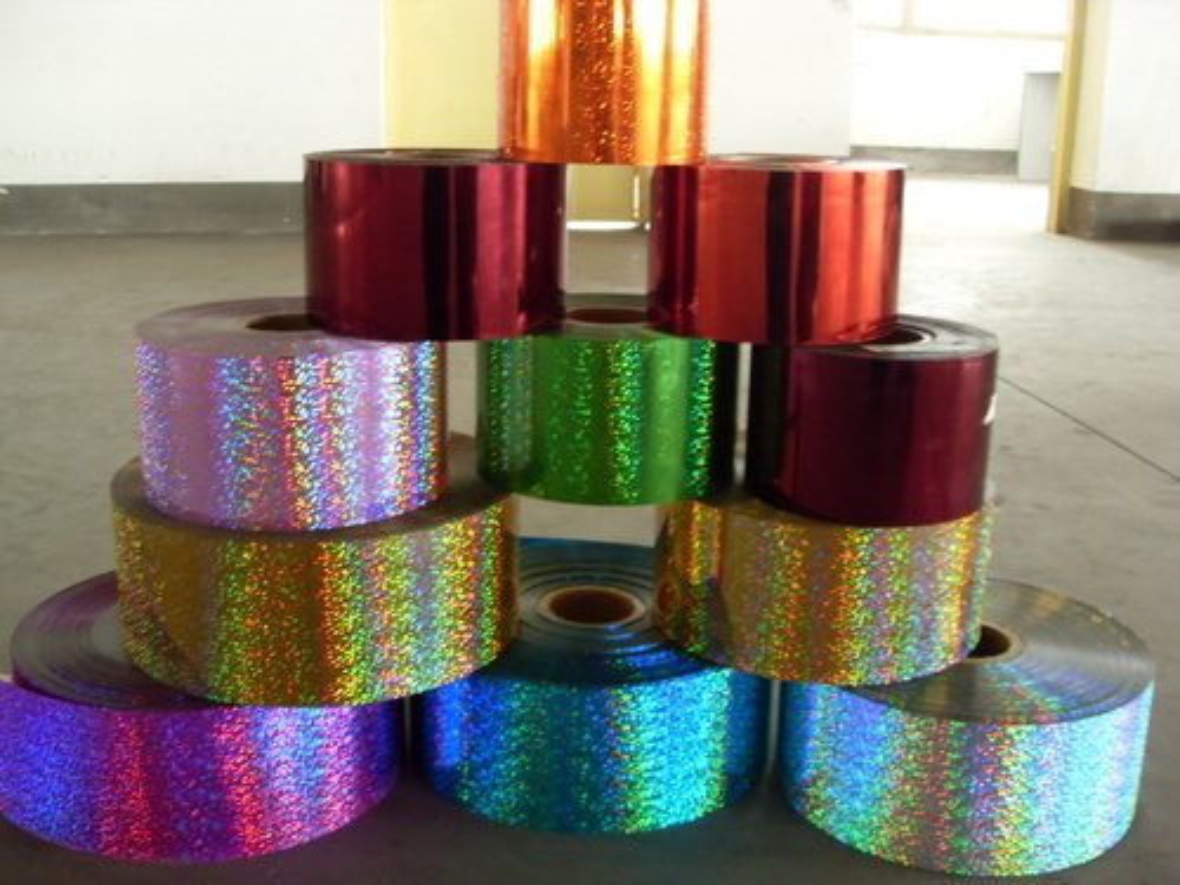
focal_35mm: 35
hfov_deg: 52.6
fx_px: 1193
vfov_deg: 40.7
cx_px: 590
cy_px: 442
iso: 200
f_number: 2.8
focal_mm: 6.3
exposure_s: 1/6
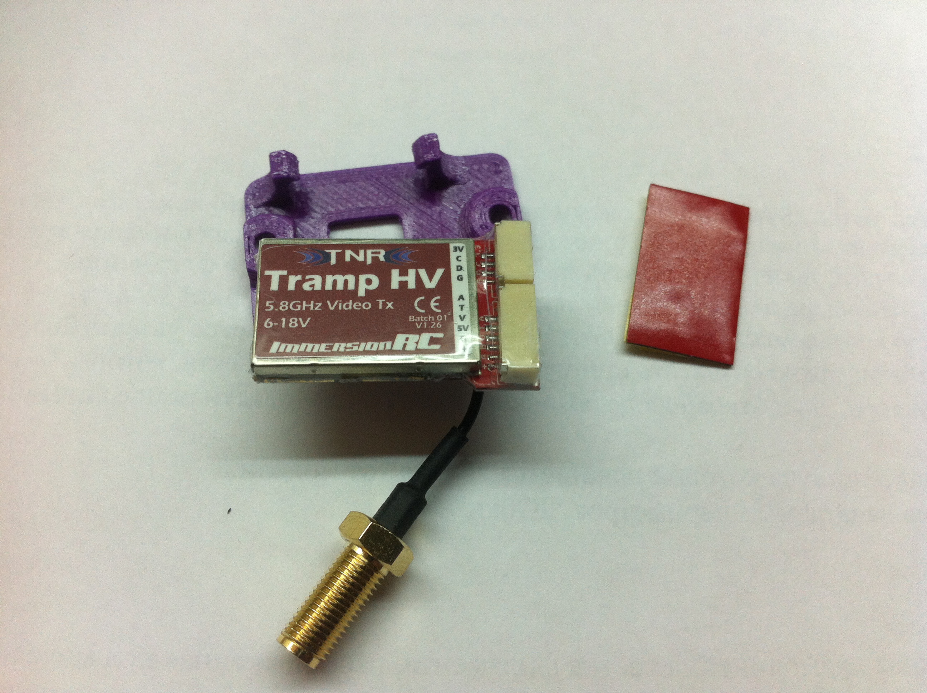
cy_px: 346
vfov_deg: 40.6
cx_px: 464
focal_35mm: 35
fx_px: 936
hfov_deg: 52.7
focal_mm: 3.85
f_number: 2.8
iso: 80
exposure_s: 1/50
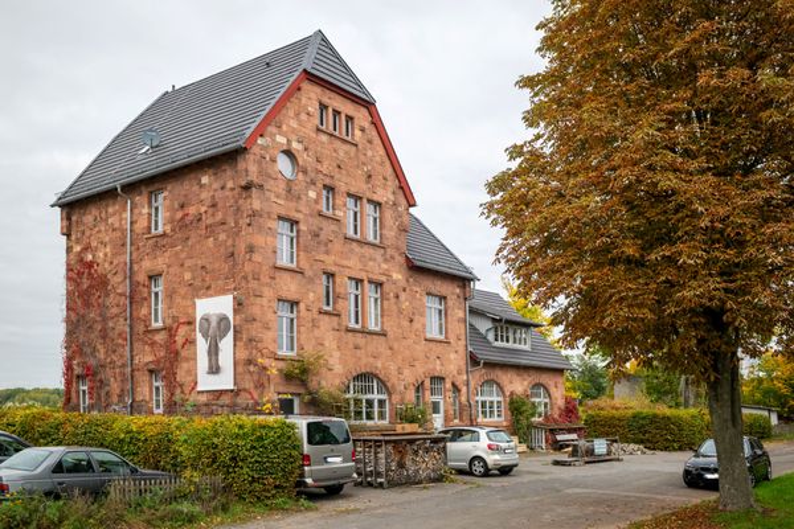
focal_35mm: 32
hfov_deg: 58.7
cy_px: 264
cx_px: 397
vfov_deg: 41.1
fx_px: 706
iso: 800
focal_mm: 32
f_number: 5.6
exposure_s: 1/1600
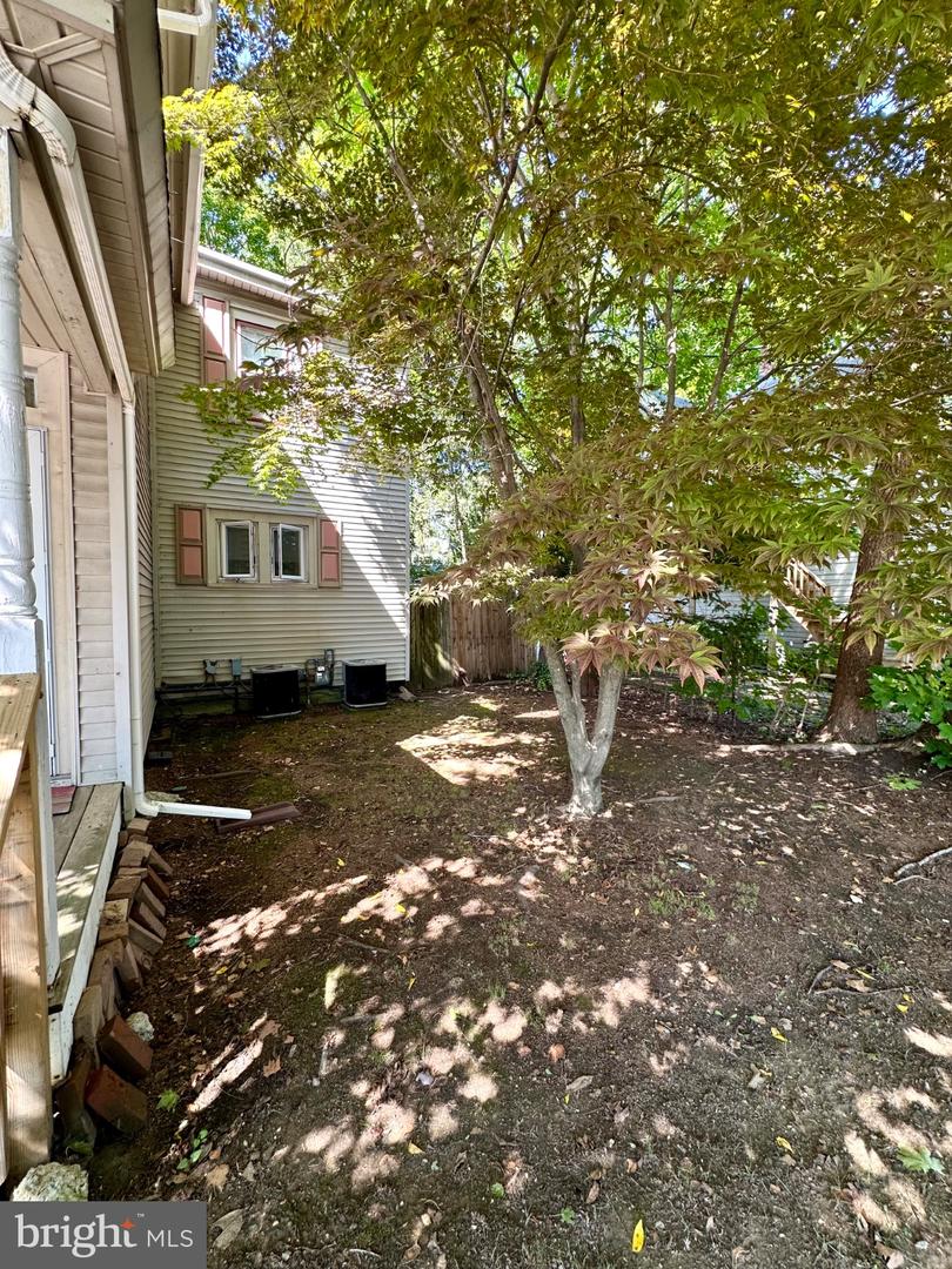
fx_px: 513
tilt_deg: -3.2
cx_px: 476
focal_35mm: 14
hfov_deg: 85.7
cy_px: 634
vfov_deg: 102.1
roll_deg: -1.2
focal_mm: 2.22
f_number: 2.2
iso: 80
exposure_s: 1/99
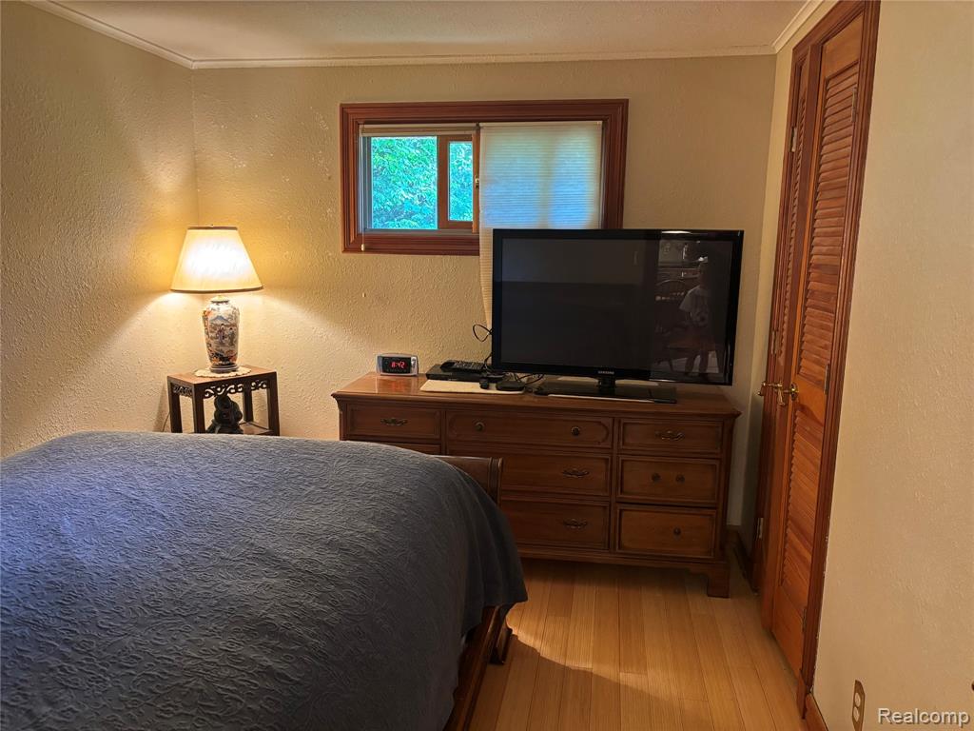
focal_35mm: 26
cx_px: 487
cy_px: 366
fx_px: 732
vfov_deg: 53.1
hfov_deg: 67.3
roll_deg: -0.9
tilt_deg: -11.3
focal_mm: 5.96
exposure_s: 1/60
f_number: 1.6
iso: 320
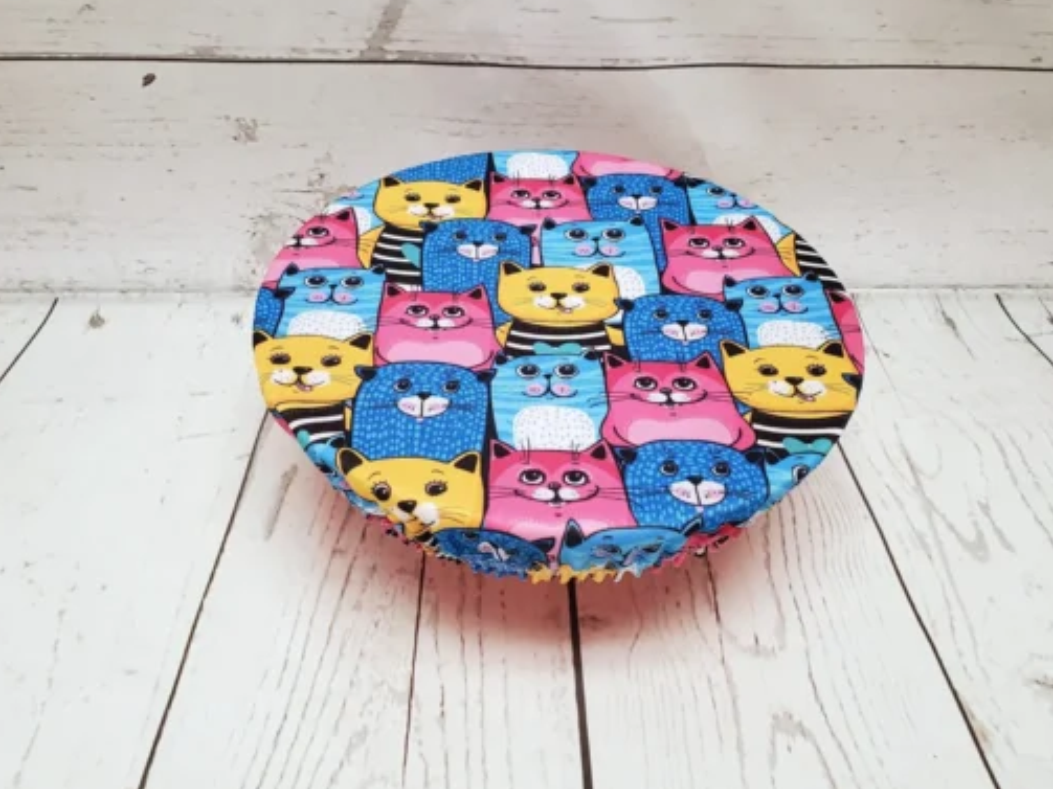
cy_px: 337
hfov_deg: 58.4
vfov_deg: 45.3
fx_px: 943
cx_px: 532
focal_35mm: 31
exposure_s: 1/120
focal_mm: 4.3
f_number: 2.4
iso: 320
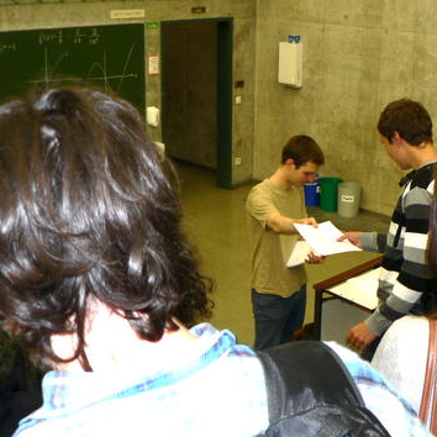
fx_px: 771
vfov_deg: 31.6
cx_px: 325
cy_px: 222
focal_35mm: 54
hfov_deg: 31.1
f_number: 2.8
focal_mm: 6
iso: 100
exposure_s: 1/60
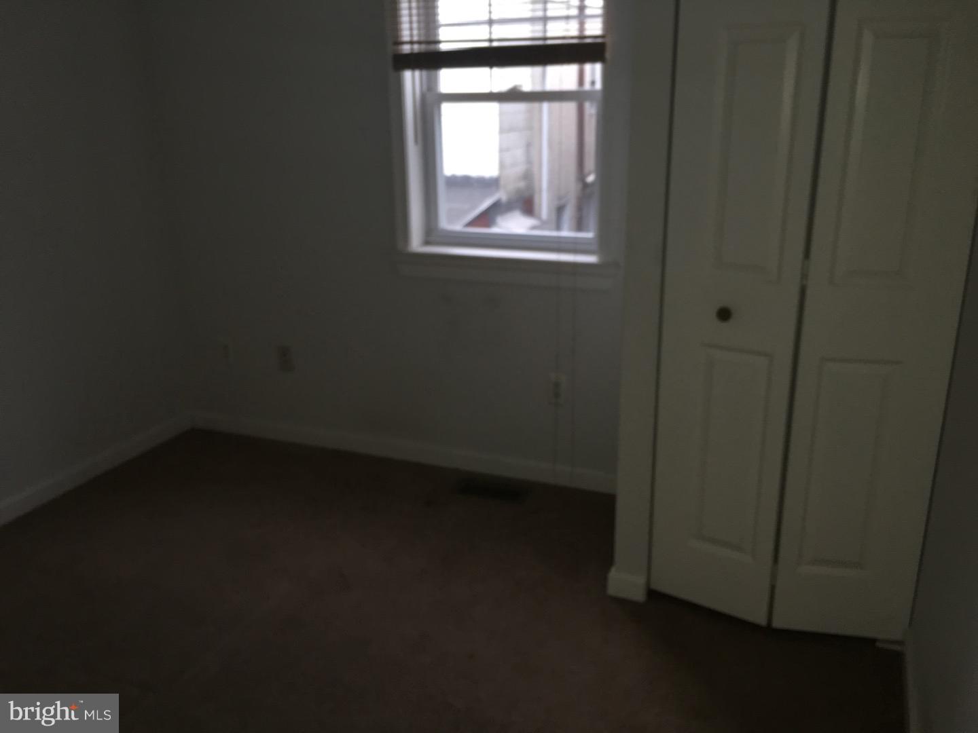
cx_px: 489
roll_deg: +0.2
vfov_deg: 48.2
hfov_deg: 61.7
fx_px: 819
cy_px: 366
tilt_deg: -16.5
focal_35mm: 29
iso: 50
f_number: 2.2
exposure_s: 1/24
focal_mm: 4.15
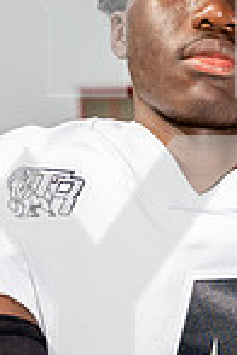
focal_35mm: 197
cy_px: 264
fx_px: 1945
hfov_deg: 7.0
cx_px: 196
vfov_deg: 10.4
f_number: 4.5
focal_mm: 50
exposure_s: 1/1250
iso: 100
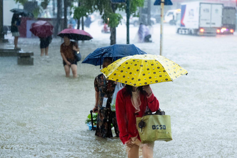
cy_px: 93
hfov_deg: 20.9
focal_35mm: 97
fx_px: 639
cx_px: 158
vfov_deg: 14.1
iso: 2500
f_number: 2.8
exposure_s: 1/200
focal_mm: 70
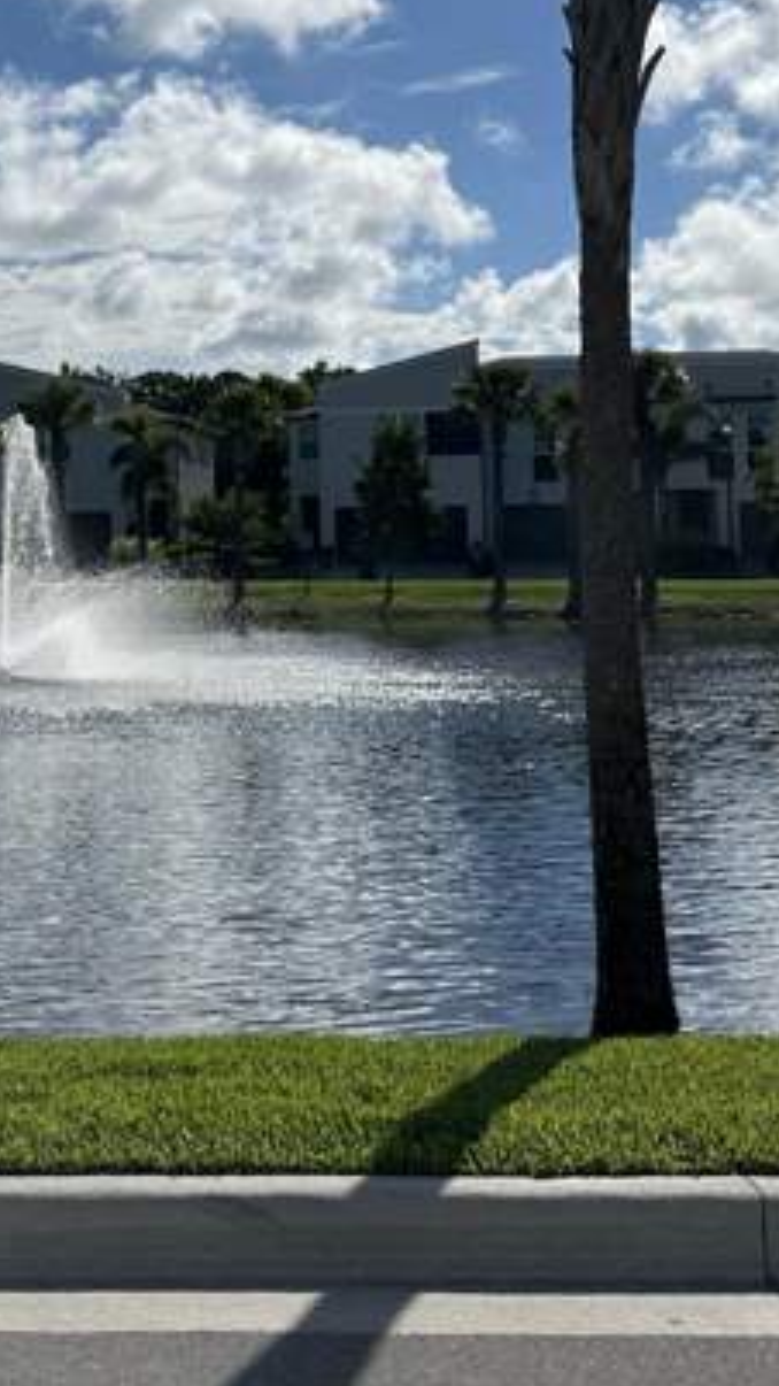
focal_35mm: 52
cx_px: 148
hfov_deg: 22.7
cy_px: 390
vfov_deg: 39.1
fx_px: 1910
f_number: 1.78
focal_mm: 6.86
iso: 80
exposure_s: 1/15625
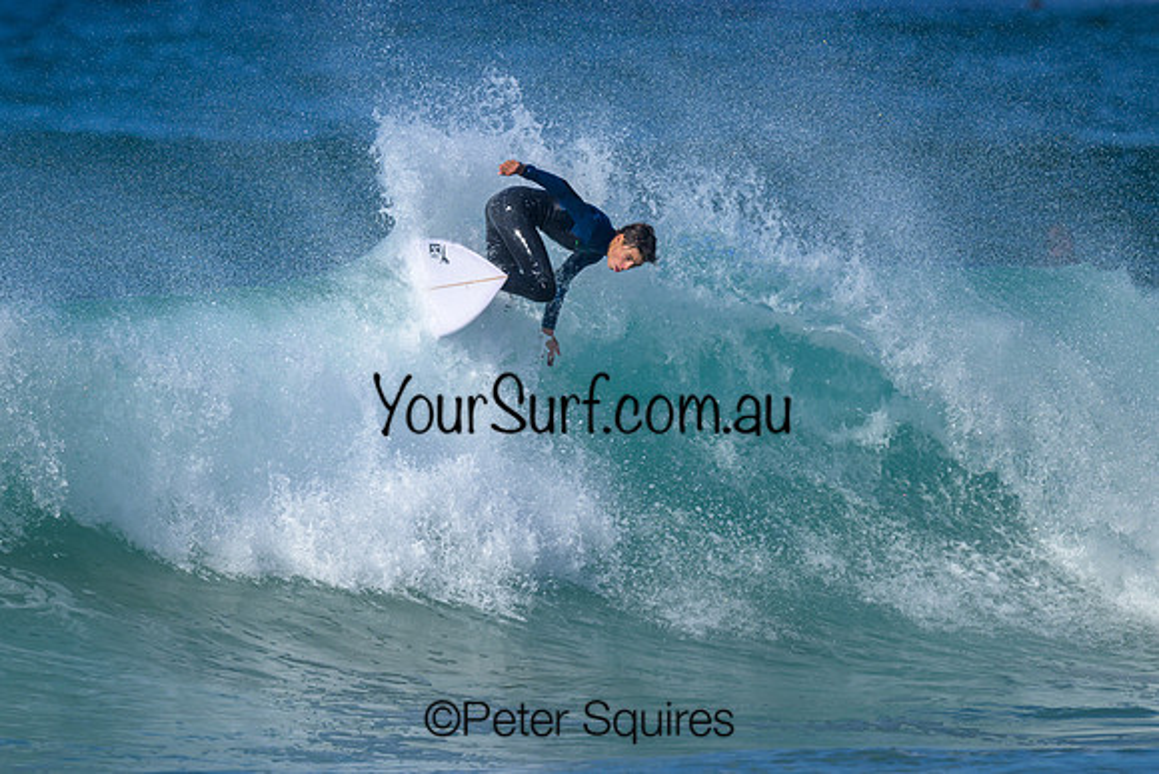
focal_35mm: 1100
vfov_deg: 1.3
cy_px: 441
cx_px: 398
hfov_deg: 1.9
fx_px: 35419
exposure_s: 1/2000
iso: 220
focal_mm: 800
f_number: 6.3
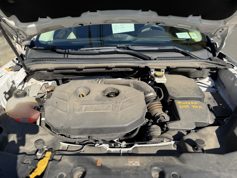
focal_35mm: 24
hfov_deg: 71.6
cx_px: 118
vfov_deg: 56.8
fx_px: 164
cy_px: 89
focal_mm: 6.76
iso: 80
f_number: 1.78
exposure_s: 1/2053
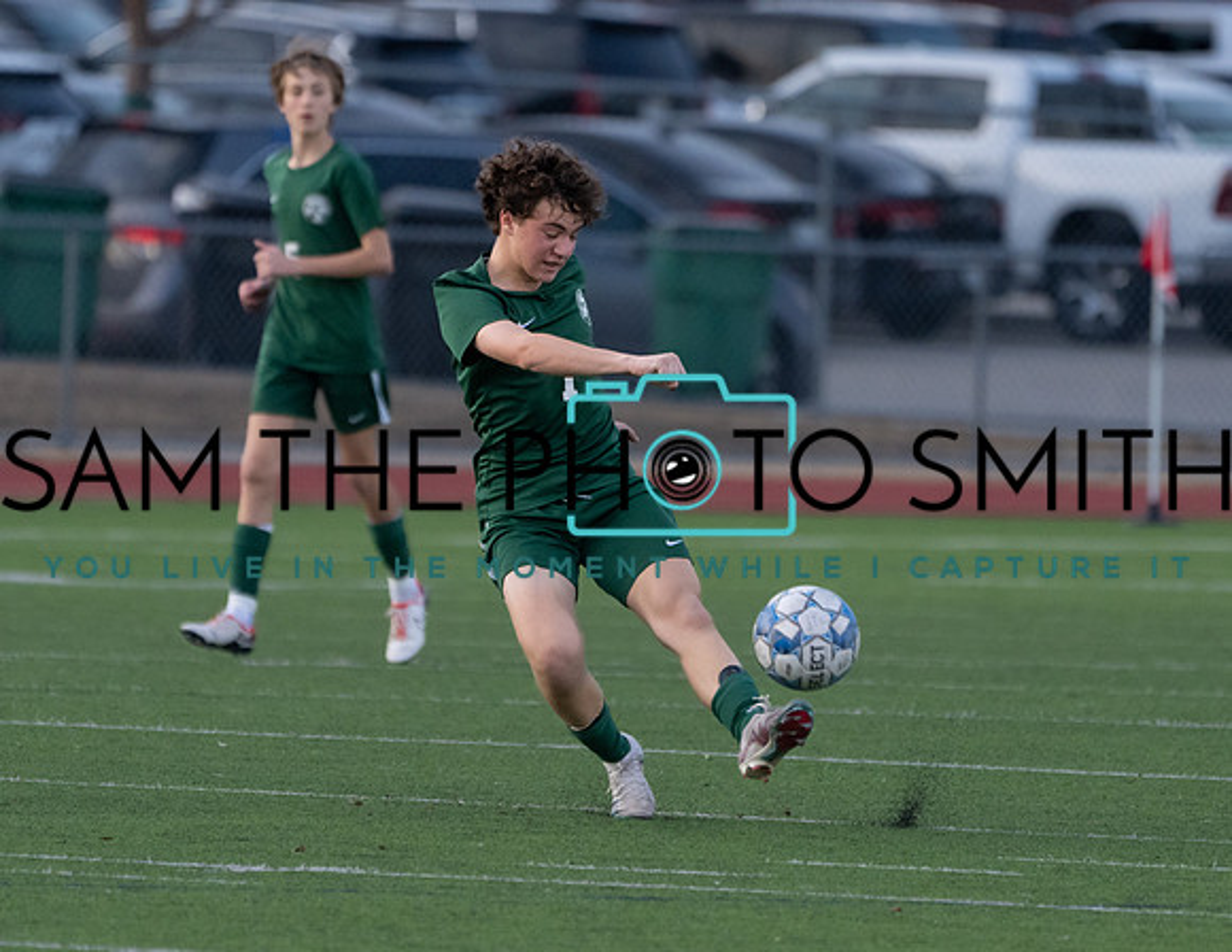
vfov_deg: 2.2
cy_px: 475
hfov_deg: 2.9
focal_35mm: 680
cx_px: 670
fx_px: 24475
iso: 2000
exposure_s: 1/1250
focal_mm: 400
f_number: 5.6
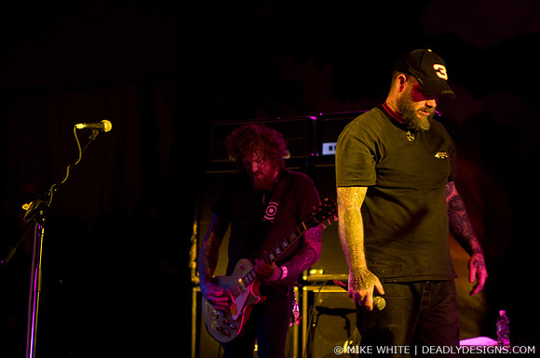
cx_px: 270
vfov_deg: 13.0
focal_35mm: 105
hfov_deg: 19.5
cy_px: 179
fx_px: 1573
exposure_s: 1/125
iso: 1000
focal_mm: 70
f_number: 2.8
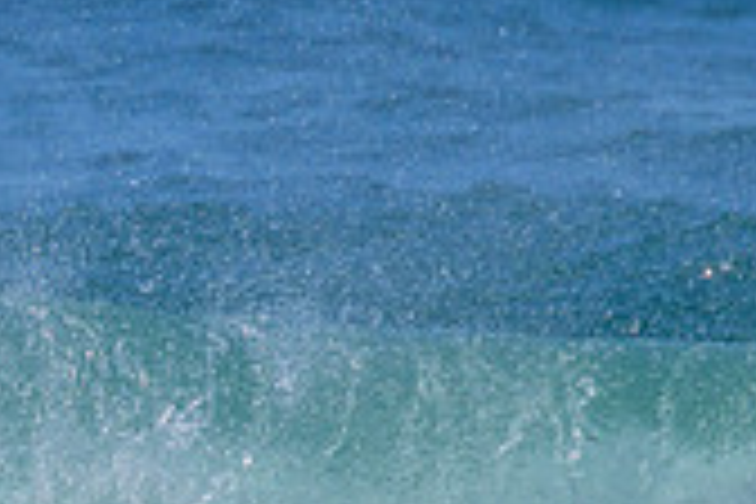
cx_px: -535
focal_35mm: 3124
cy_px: 747
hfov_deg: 0.7
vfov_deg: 0.4
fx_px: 65599
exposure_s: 1/2000
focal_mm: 800
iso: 500
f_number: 11
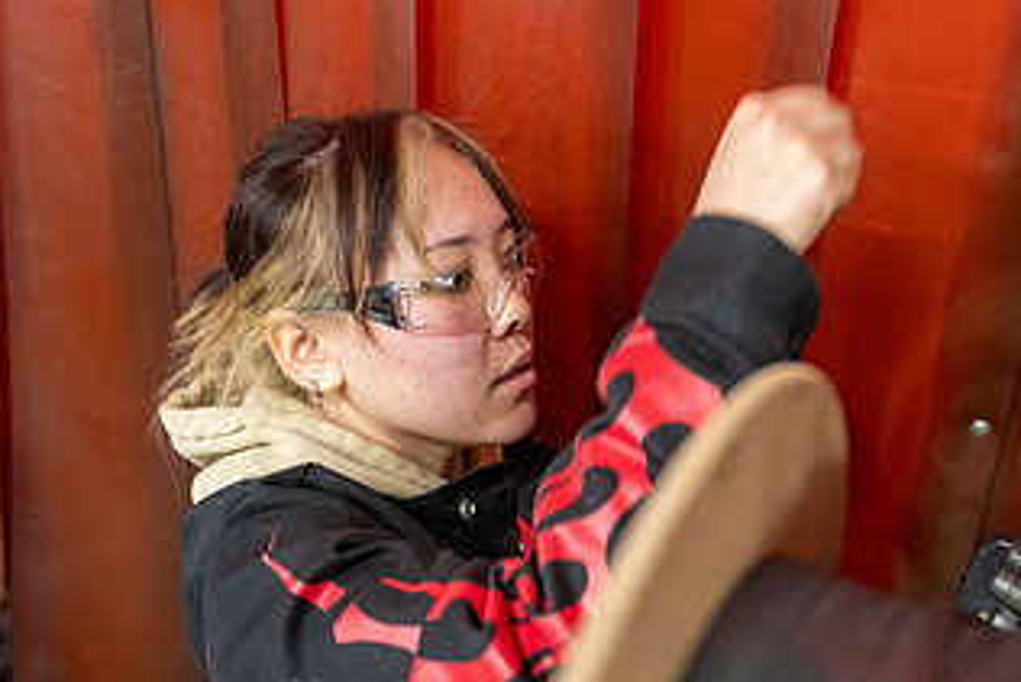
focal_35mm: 44
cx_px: 459
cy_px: 467
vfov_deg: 30.3
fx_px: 1248
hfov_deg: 44.4
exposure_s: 1/160
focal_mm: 24
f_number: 2.8
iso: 2500
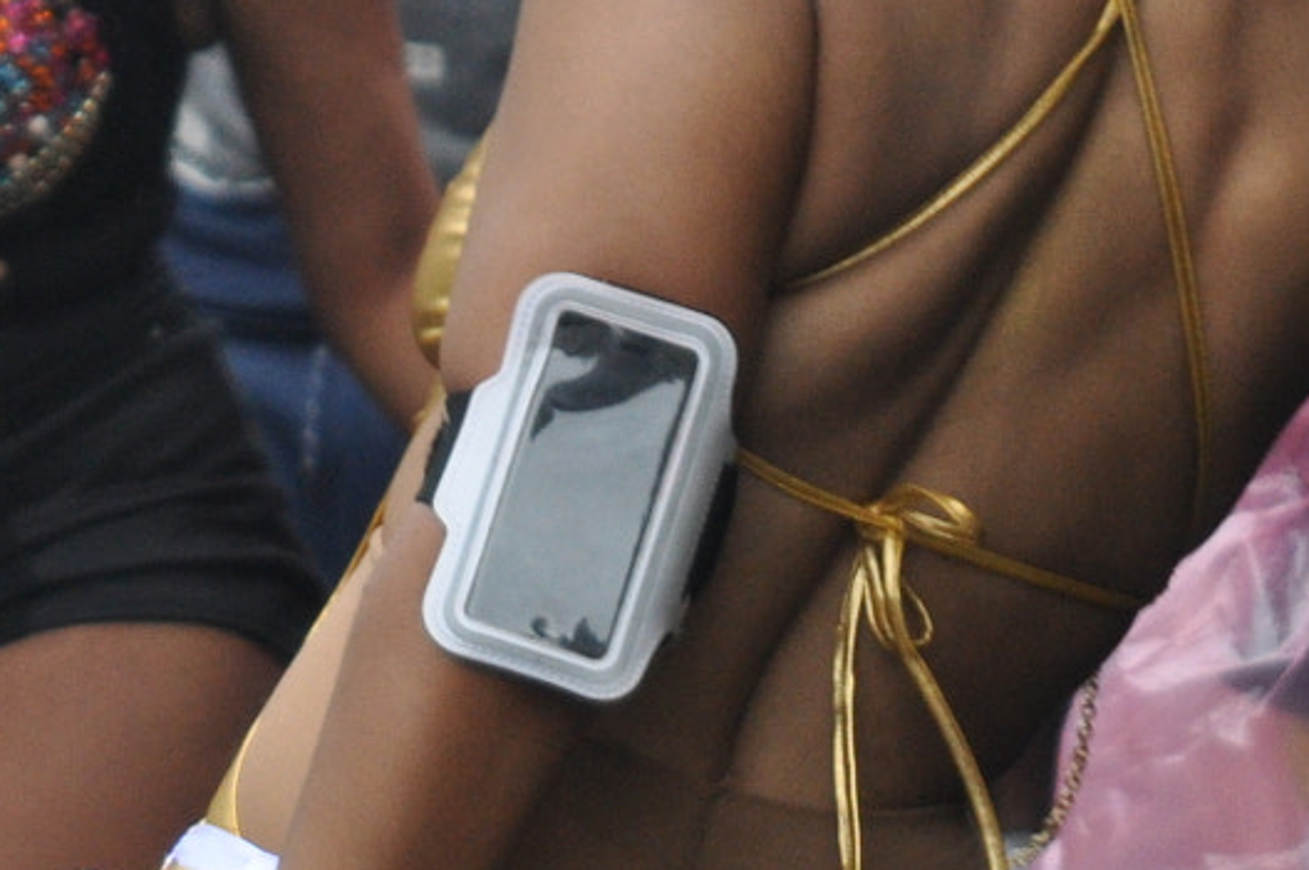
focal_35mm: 477
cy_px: 151
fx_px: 17328
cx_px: -94
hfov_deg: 4.3
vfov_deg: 2.9
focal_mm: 82
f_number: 5
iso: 720
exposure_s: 1/250
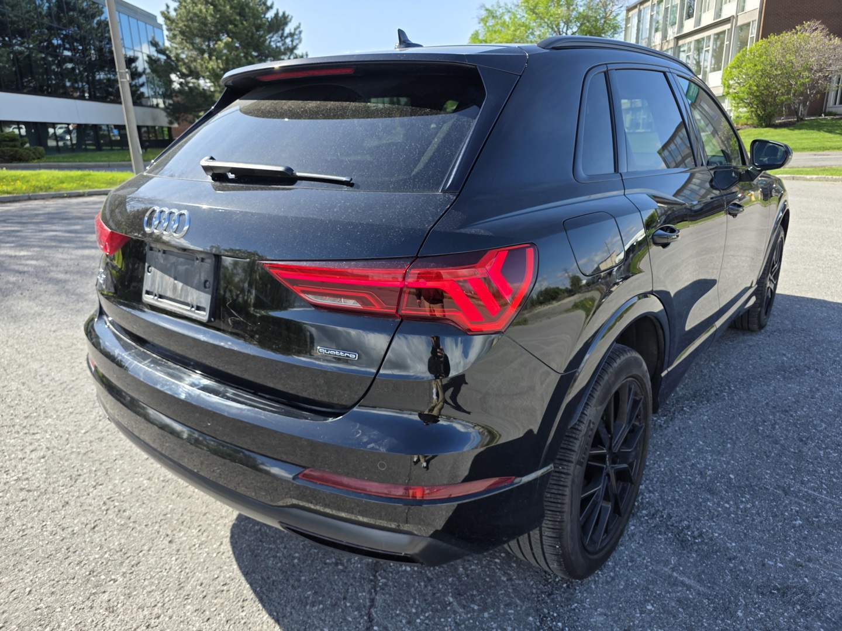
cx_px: 421
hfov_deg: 73.9
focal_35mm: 23
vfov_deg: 58.9
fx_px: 559
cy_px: 316
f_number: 1.7
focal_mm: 6.3
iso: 80
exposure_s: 1/1894
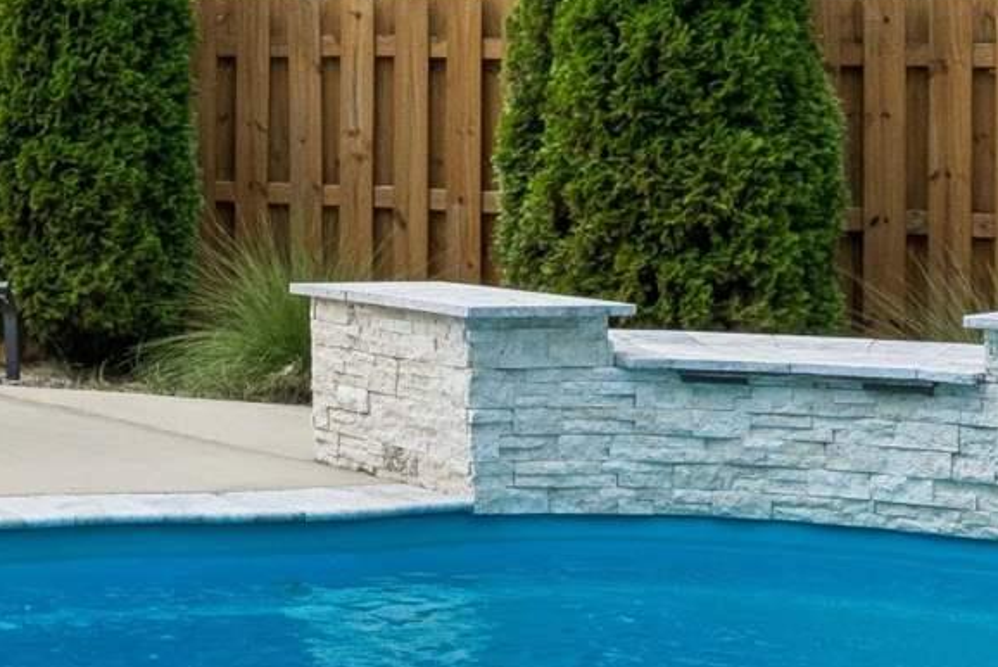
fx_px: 2357
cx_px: -558
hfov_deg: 20.1
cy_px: 98
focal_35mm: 85
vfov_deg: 15.9
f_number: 13
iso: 400
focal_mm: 16
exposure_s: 1/320
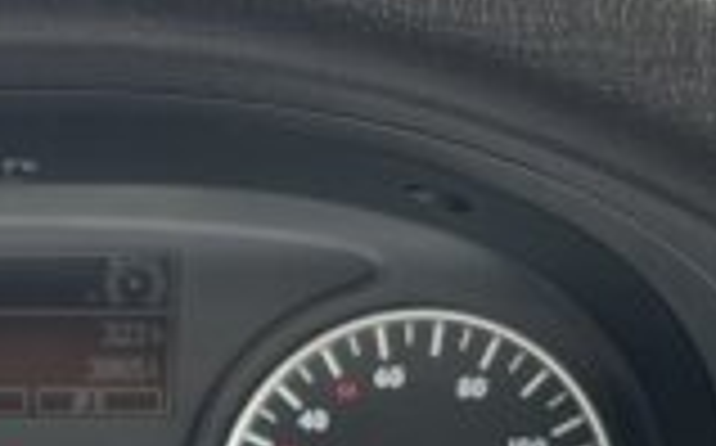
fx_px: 2164
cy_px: 752
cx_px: -50
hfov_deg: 18.2
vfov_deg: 11.1
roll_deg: -1.1
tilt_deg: -41.6
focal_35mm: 111
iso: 32
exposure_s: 1/138
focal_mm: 5.7
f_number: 1.5
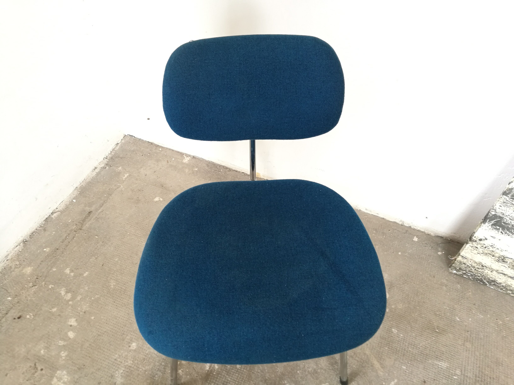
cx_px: 257
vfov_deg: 51.4
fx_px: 401
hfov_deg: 65.3
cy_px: 192
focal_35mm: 27
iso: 160
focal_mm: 4.5
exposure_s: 1/33.3
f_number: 2.2
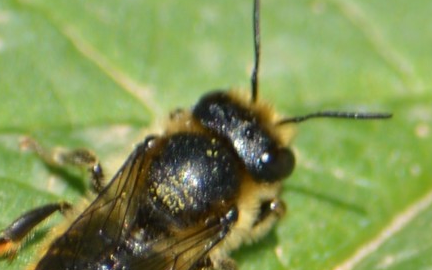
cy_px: 259
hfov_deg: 2.1
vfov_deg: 1.3
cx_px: 114
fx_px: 11985
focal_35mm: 1018
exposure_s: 1/160
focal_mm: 300
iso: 100
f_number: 8
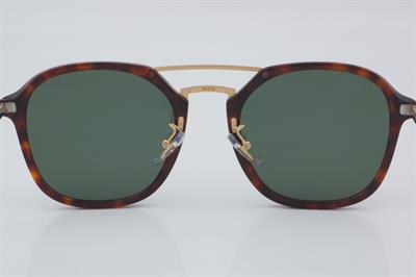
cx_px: 208
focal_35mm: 82
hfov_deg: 24.6
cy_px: 138
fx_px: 953
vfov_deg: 16.5
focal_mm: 55
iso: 100
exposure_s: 1/4
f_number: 32
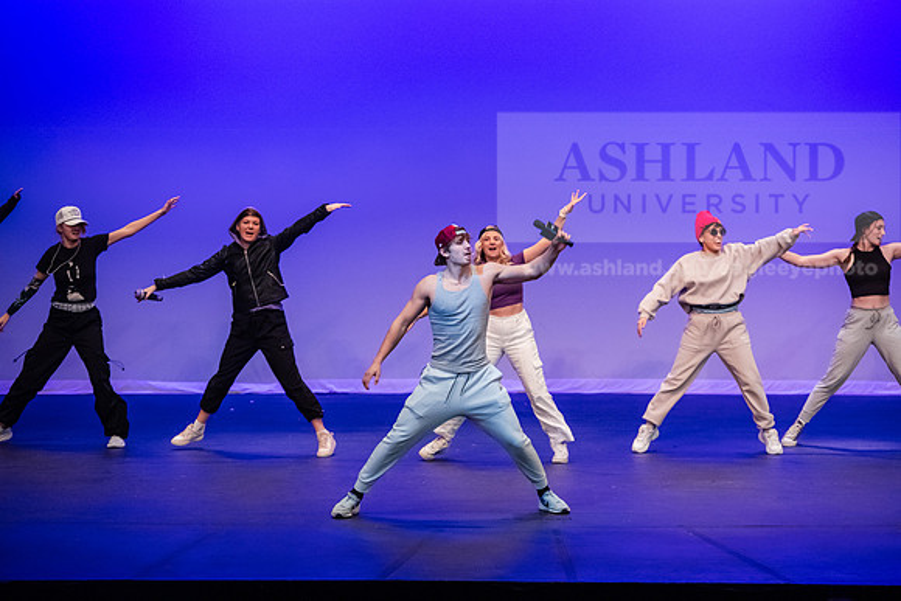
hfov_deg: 16.4
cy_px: 300
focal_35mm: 125
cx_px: 450
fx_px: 3129
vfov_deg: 11.0
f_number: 3.5
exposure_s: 1/320
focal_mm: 125
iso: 4000
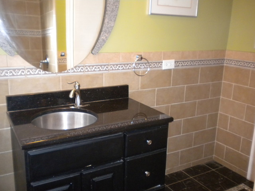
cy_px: 96
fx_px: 258
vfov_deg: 40.7
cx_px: 128
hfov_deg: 52.6
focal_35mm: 35
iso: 400
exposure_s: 1/30
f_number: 3.1
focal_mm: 6.3
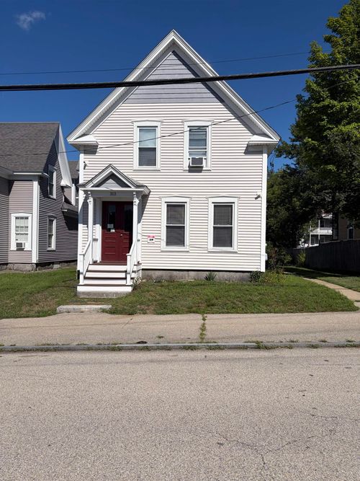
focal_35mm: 26
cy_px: 240
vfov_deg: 67.3
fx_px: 361
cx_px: 180
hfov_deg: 53.0
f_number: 1.6
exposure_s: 1/10101
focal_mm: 5.96
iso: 50
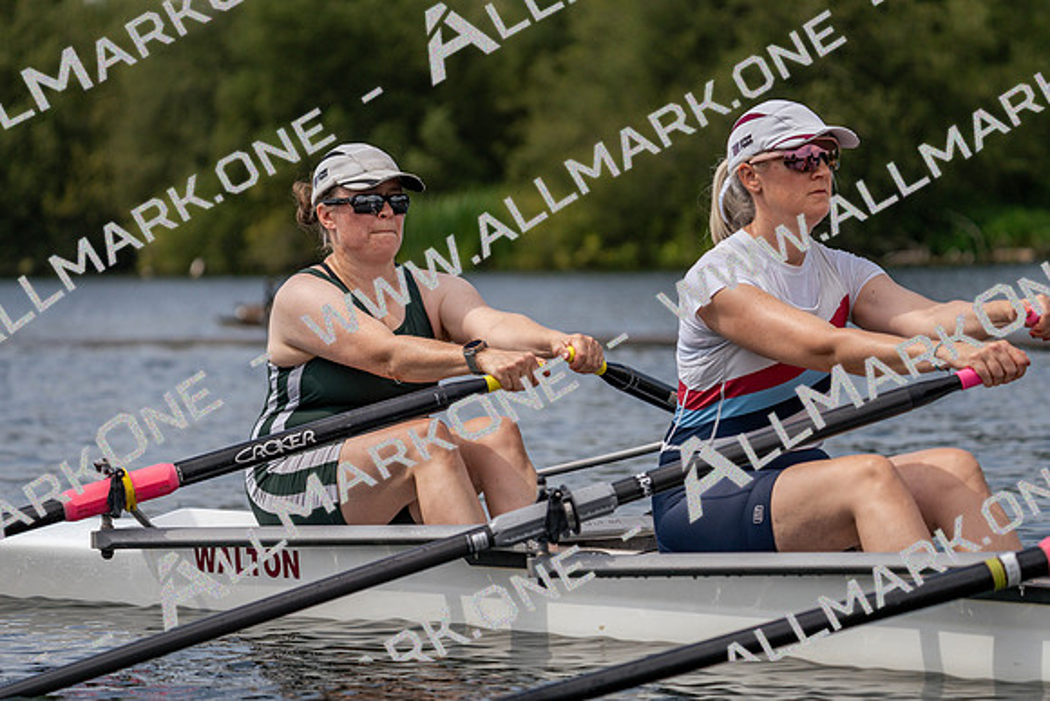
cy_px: 350
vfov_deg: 6.9
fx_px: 5834
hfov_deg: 10.3
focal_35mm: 200
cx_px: 525
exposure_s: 1/1600
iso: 200
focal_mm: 200
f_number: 5.6
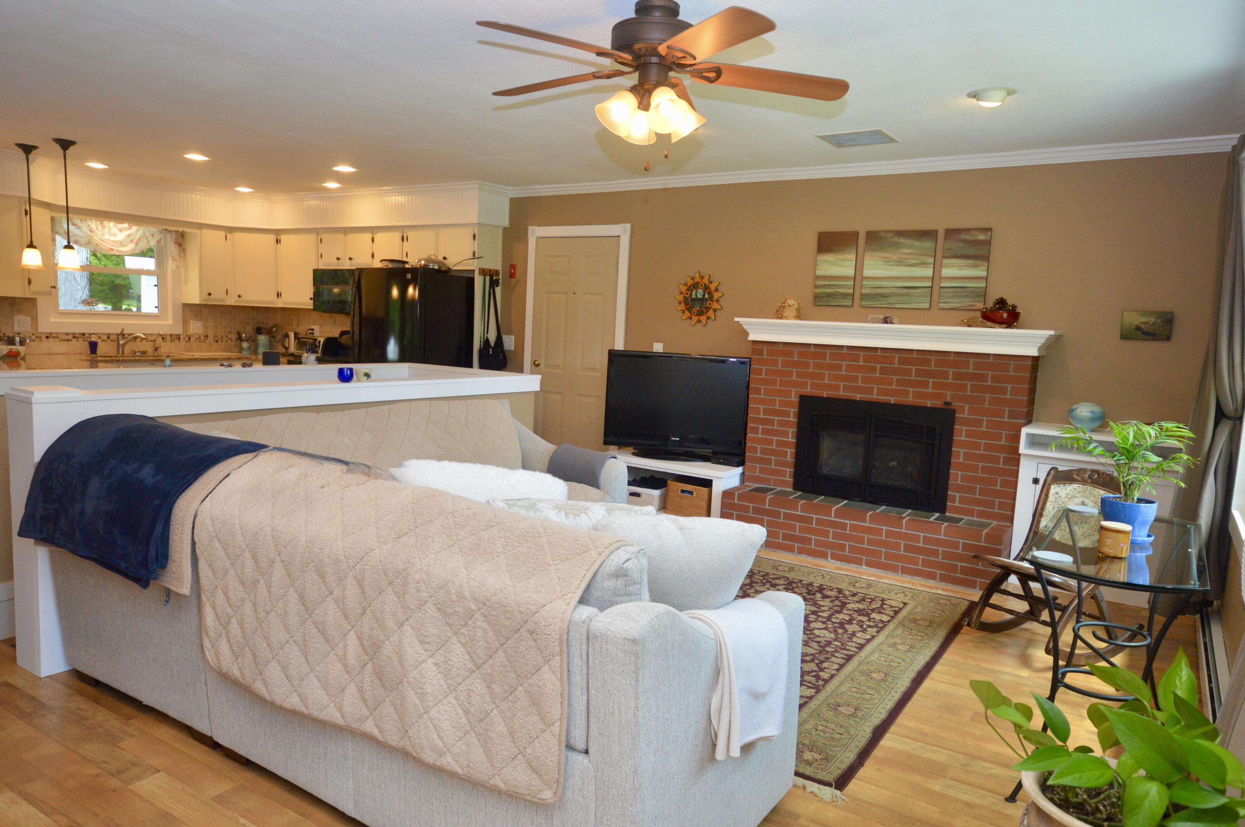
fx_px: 829
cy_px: 414
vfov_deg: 53.0
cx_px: 622
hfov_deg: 73.8
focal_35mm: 24
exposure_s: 1/60
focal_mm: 16
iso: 720
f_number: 5
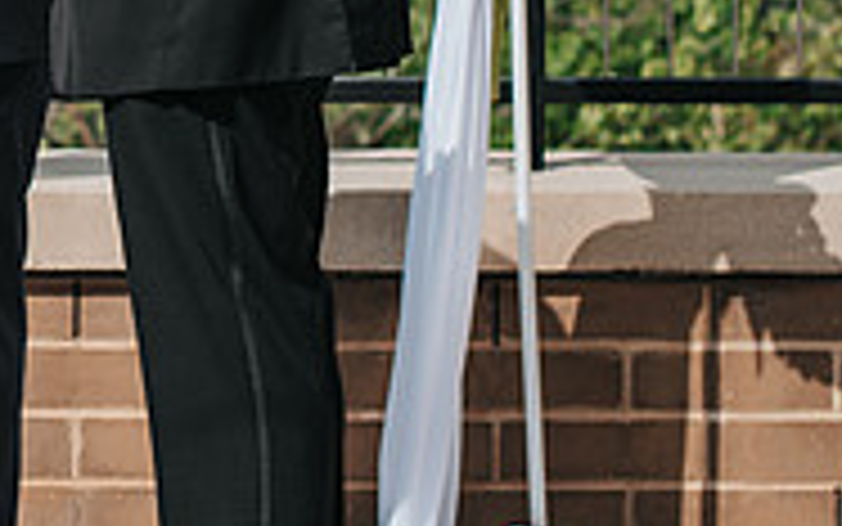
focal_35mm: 182
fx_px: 4178
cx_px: -108
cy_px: -286
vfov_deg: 7.1
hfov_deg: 11.3
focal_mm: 50
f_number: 3.2
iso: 110
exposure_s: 1/2000
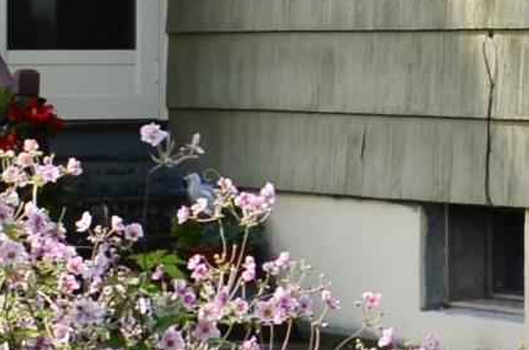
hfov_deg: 9.0
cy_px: -6
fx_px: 3167
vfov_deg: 6.3
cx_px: 1026
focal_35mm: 216
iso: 100
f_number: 7.1
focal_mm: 20
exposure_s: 1/200
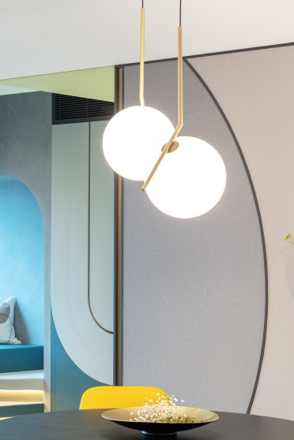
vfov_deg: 22.8
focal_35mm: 89
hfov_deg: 15.3
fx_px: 1090
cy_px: 260
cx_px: 83
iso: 640
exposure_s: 1/20
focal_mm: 46
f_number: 6.3
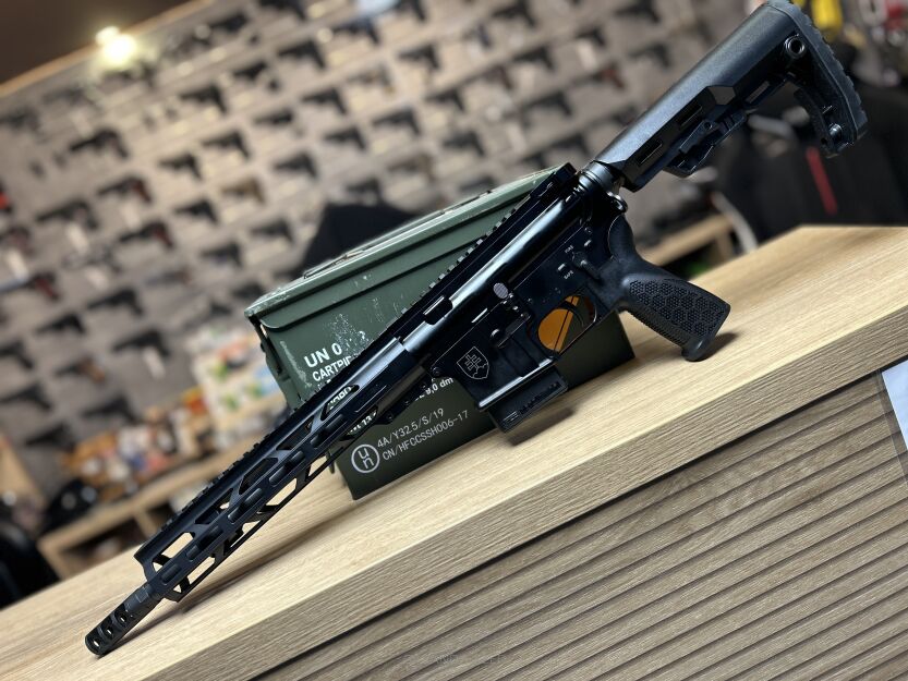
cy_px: 340
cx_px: 454
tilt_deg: -11.8
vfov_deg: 53.1
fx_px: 682
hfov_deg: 67.3
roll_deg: +24.4
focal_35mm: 26
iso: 80
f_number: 1.5
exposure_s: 1/50
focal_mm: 5.7
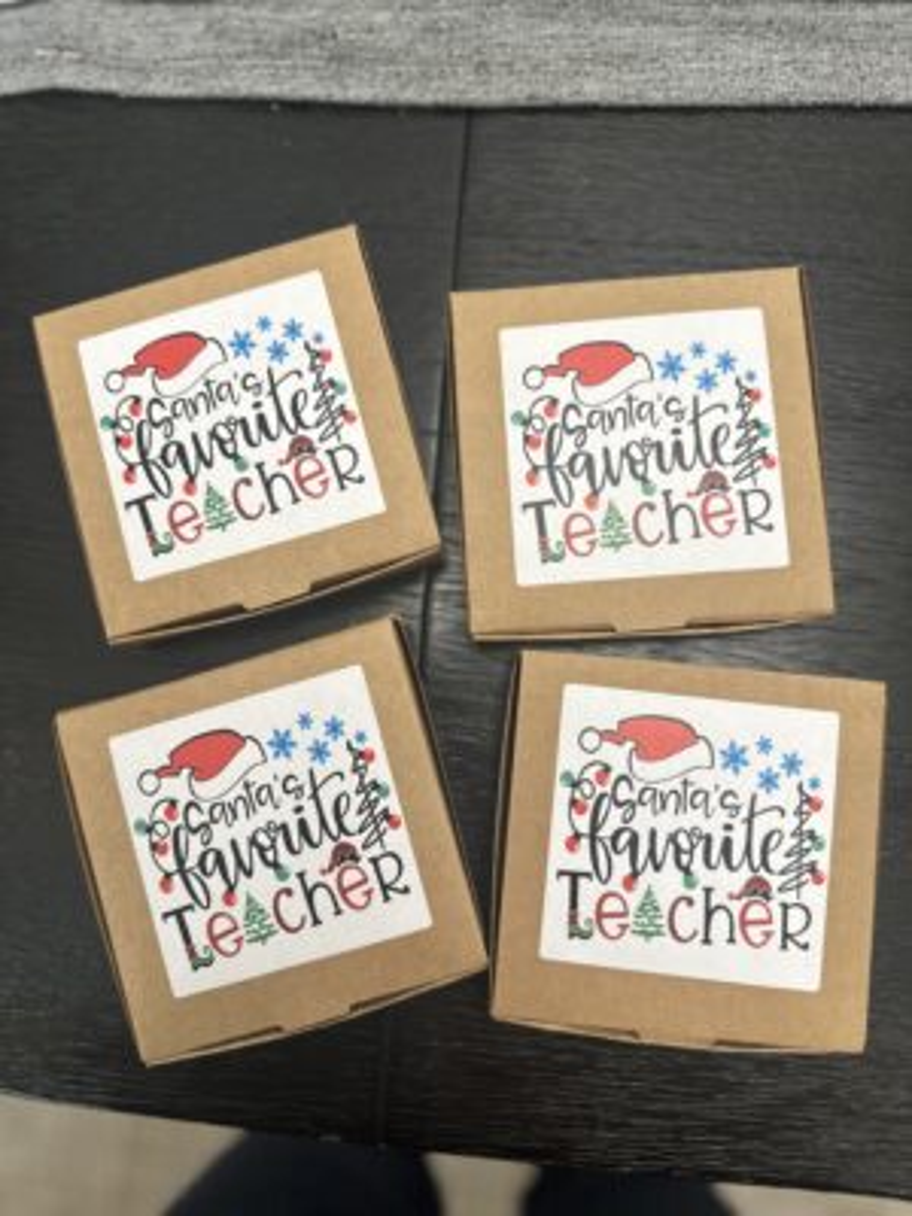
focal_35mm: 24
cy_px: 608
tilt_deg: -83.8
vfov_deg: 71.6
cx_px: 456
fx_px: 843
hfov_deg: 56.8
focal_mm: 6.86
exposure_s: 1/78
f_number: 1.78
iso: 250
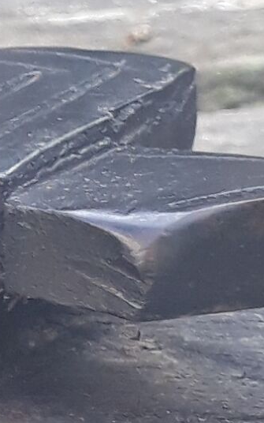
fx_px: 1888
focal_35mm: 164
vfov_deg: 12.8
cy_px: 197
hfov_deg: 6.5
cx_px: -793
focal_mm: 3.6
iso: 40
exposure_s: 1/178
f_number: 1.9
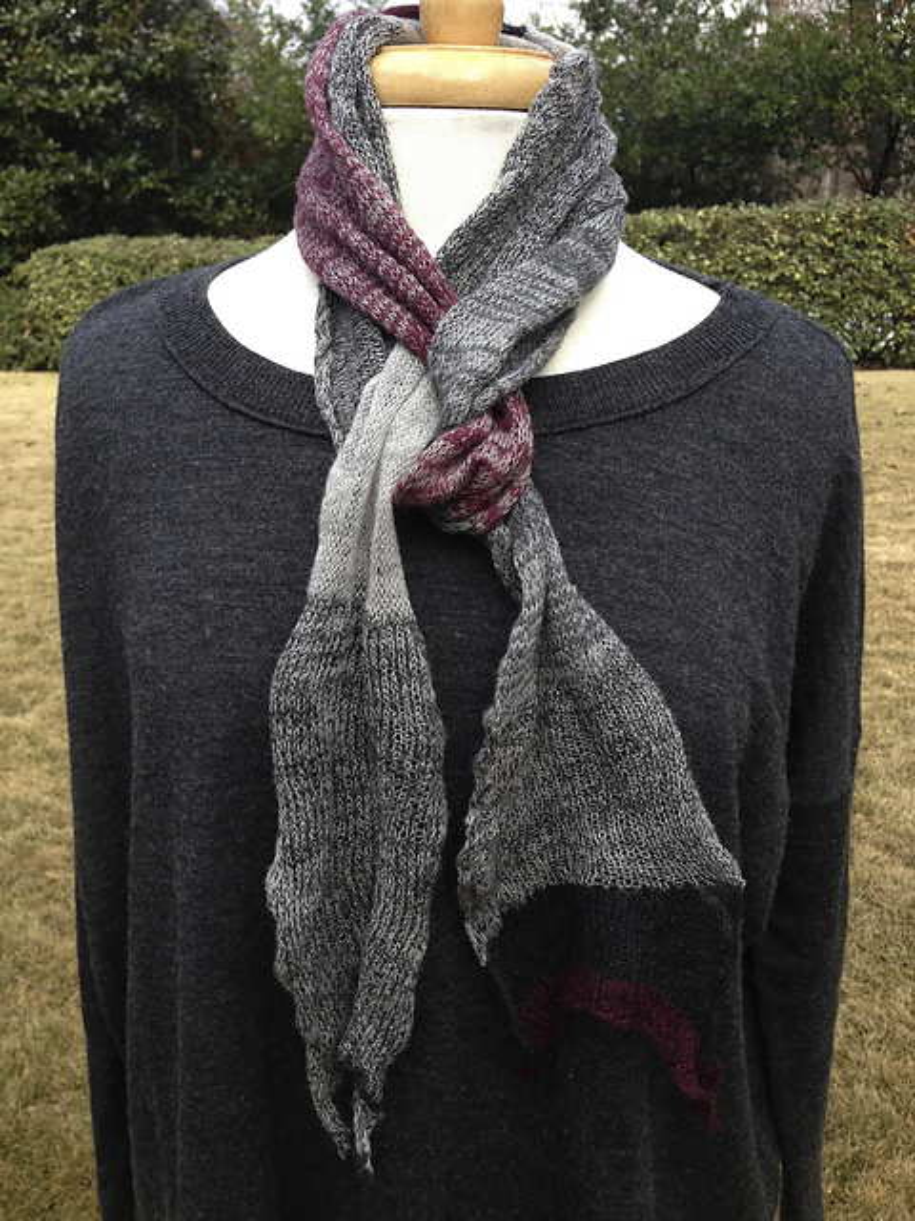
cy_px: 610
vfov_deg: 55.4
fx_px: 1163
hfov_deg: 42.9
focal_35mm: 33
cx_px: 458
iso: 50
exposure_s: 1/305
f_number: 2.4
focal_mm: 4.12
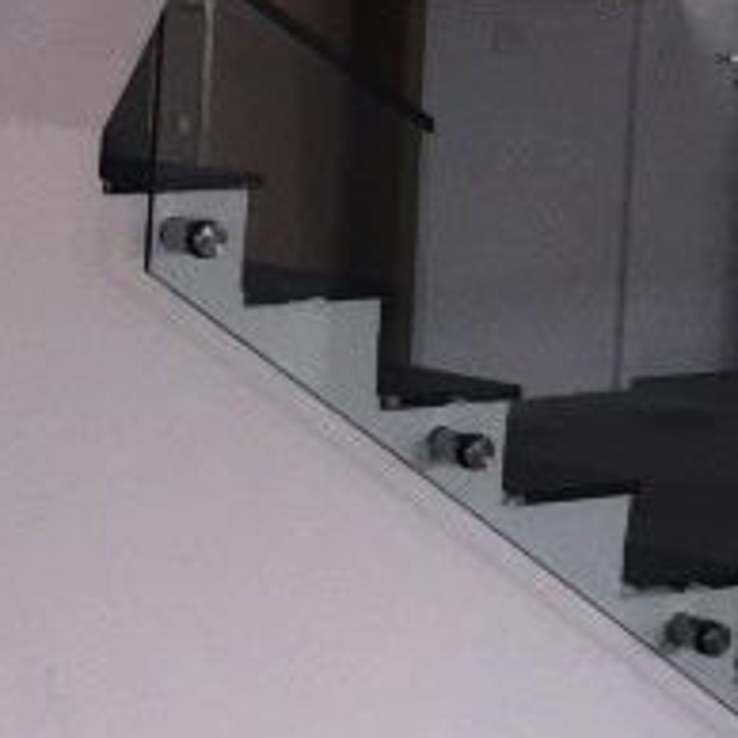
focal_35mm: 135
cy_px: 171
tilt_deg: -5.7
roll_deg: -0.8
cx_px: -989
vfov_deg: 12.9
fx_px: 3256
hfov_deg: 11.0
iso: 64
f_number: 2.2
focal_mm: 4.15
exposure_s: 1/120
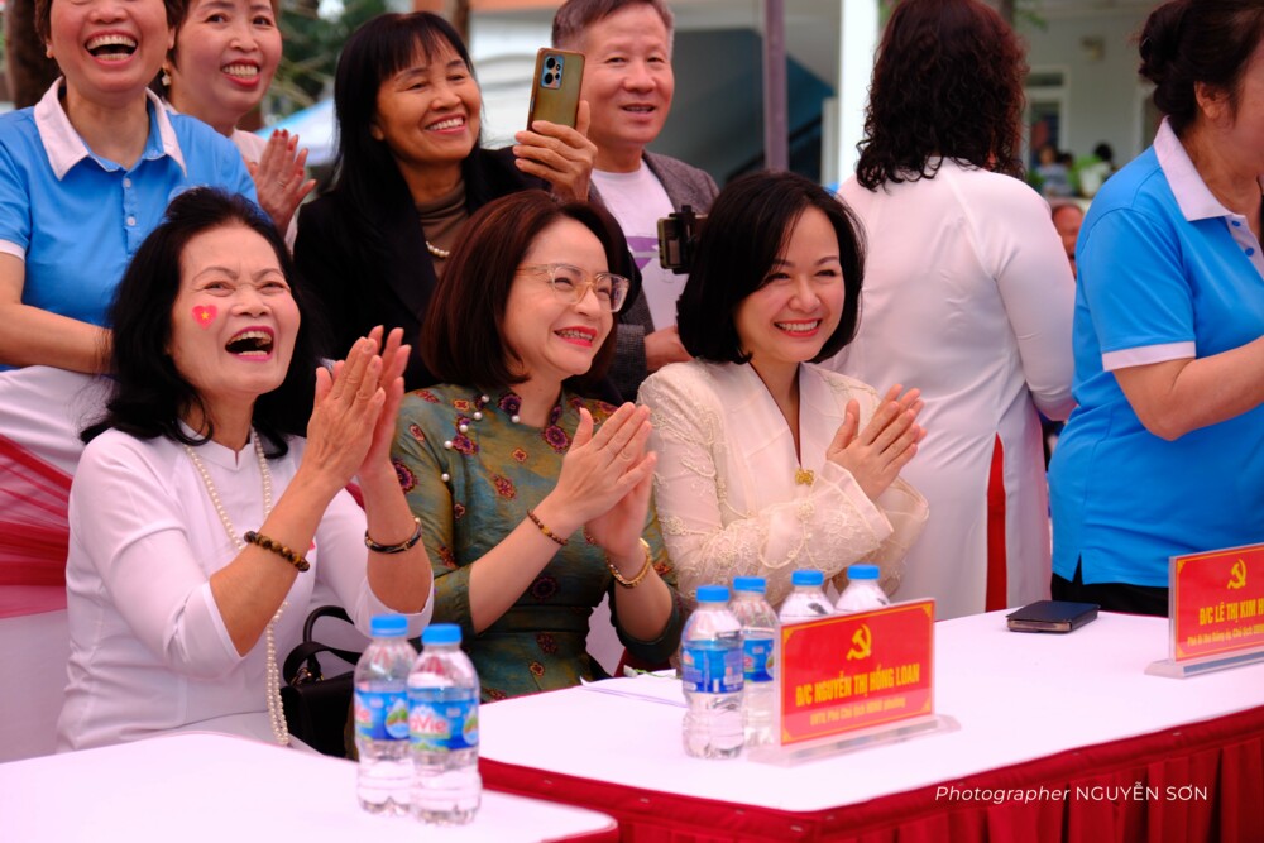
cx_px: 632
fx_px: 2914
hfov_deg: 24.5
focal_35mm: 83
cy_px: 422
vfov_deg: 16.5
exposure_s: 1/160
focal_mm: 55
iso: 250
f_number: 4
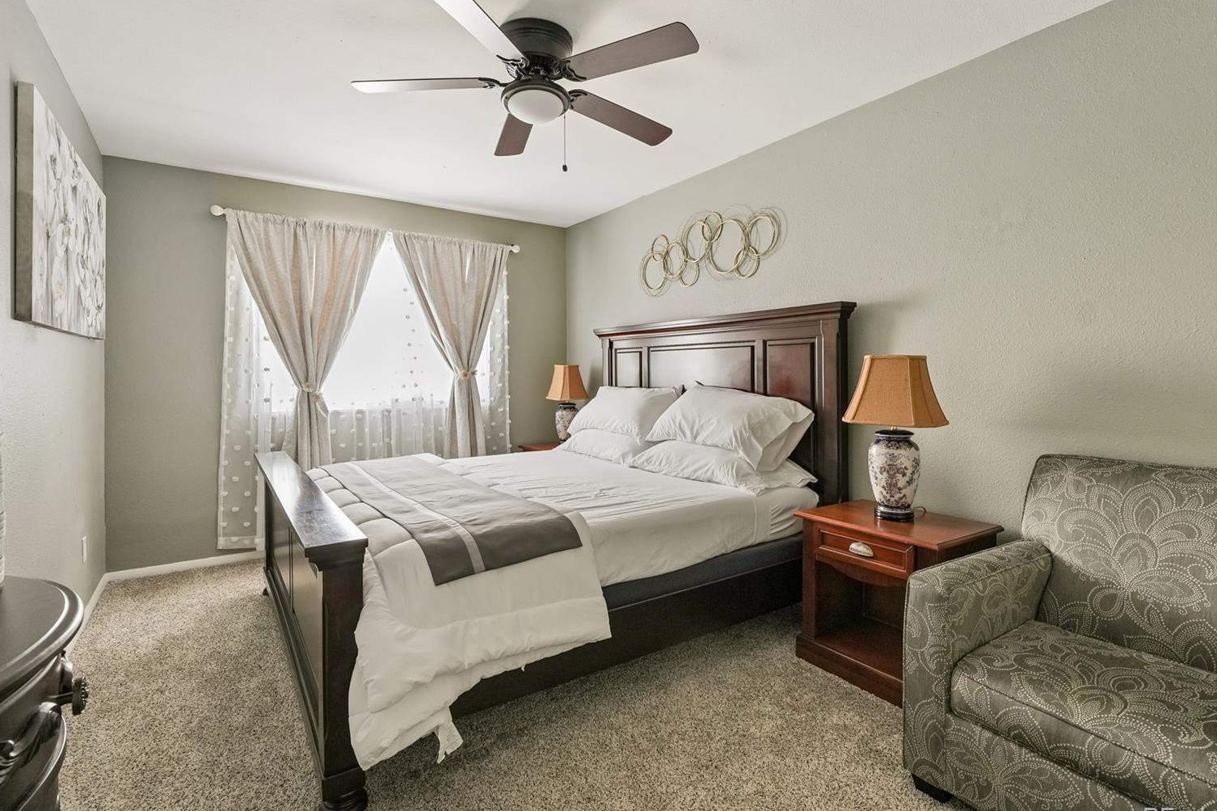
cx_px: 628
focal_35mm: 18
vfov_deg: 68.7
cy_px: 403
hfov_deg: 91.5
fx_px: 592
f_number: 8
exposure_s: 1/8
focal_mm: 11
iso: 800
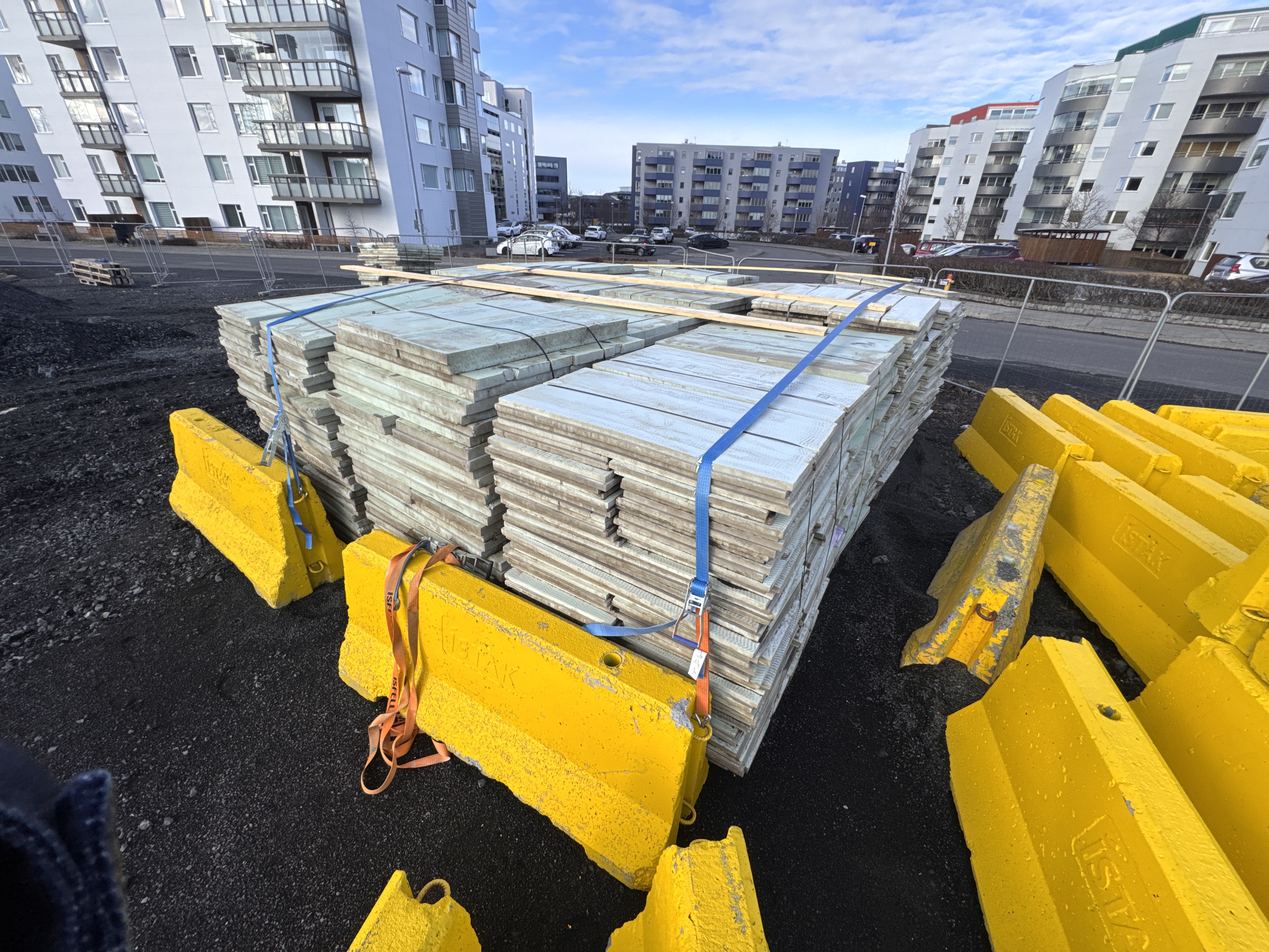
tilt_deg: -28.0
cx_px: 634
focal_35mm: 14
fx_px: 513
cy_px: 476
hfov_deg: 102.1
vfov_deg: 85.7
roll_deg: -1.1
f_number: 2.2
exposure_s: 1/932
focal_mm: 2.22
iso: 50
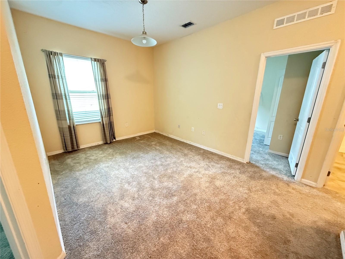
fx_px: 140
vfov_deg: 85.7
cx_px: 172
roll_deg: -0.3
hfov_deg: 102.1
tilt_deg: -14.2
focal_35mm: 14
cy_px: 130
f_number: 2.2
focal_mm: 2.22
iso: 1000
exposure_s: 1/40
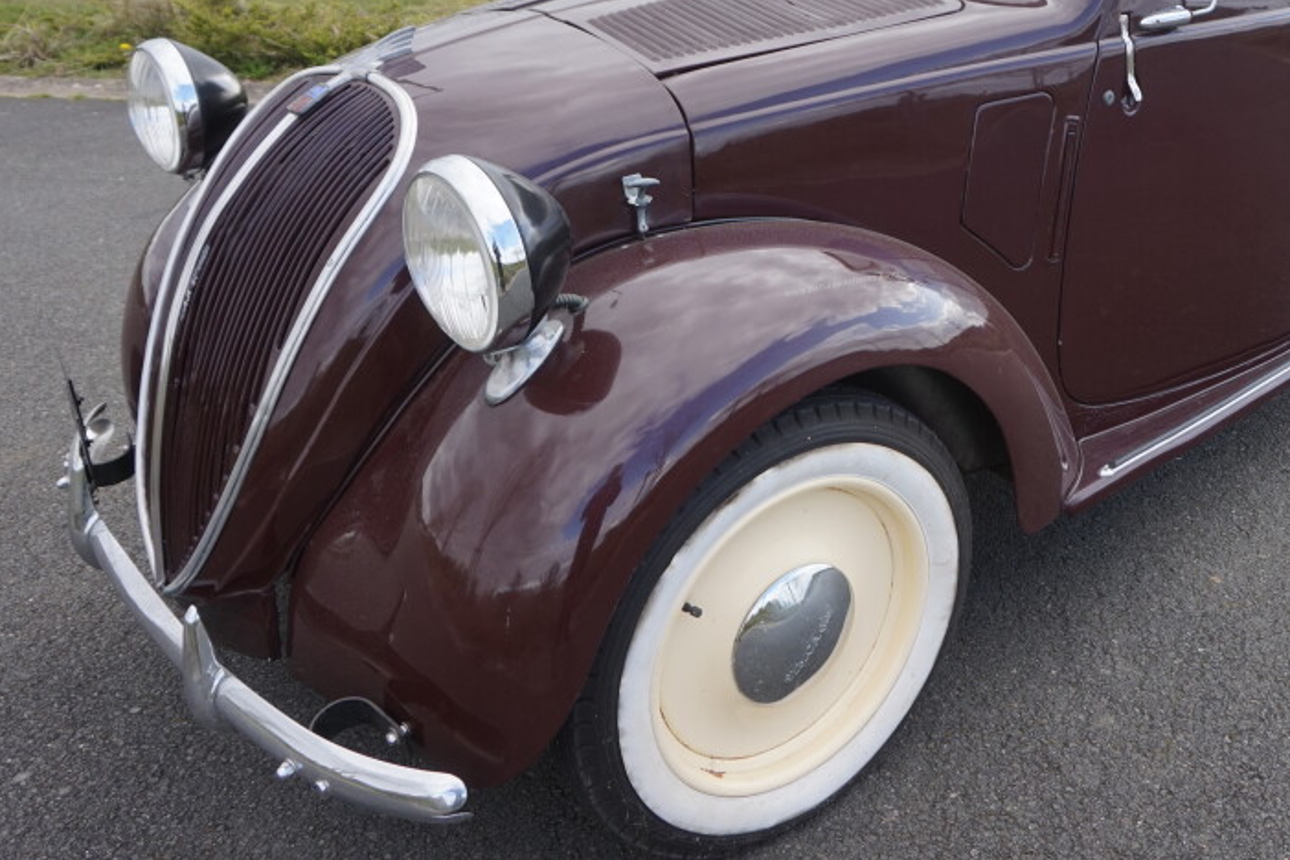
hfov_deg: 53.5
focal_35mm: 35
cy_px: 283
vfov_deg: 37.4
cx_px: 842
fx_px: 1254
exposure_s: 1/200
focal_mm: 16
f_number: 4.5
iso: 100
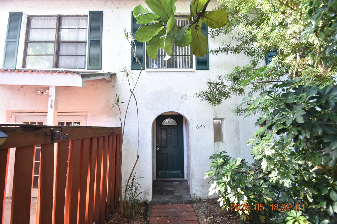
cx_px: 168
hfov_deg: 100.4
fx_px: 140
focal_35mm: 15
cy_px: 112
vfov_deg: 77.3
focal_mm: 10
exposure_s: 1/125
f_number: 3.5
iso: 800
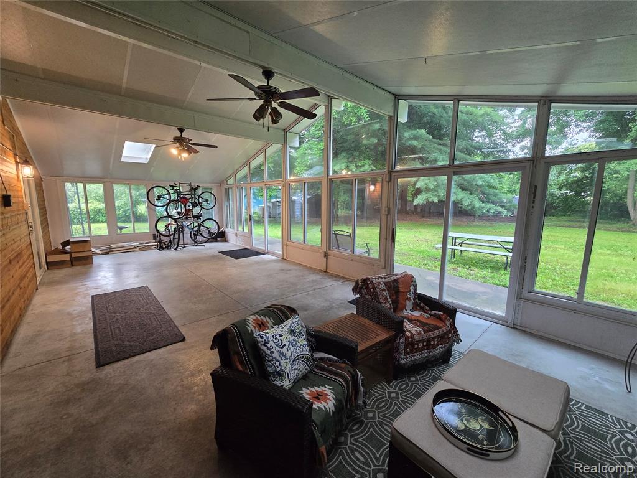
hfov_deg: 106.2
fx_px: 239
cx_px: 318
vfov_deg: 89.9
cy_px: 239
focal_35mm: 13
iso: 320
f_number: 2.2
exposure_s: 1/60
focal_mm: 2.2
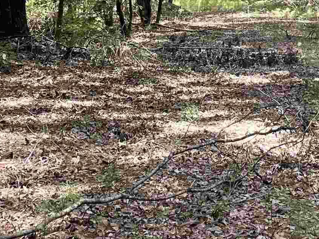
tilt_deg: -3.3
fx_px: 876
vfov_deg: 15.0
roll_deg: +2.8
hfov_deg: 20.6
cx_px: 193
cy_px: -49
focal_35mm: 95
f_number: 1.6
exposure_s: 1/168
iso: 32
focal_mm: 4.2
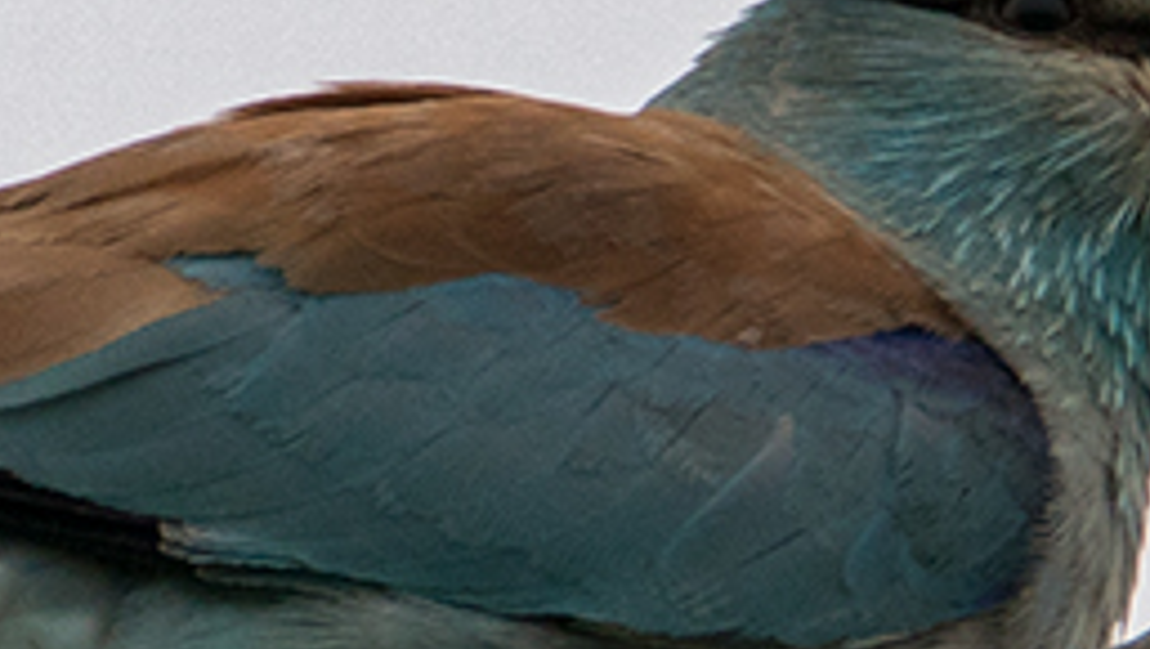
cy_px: 237
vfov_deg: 0.5
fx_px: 78334
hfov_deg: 0.8
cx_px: 676
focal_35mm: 2567
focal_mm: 600
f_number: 8
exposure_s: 1/1250
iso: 400
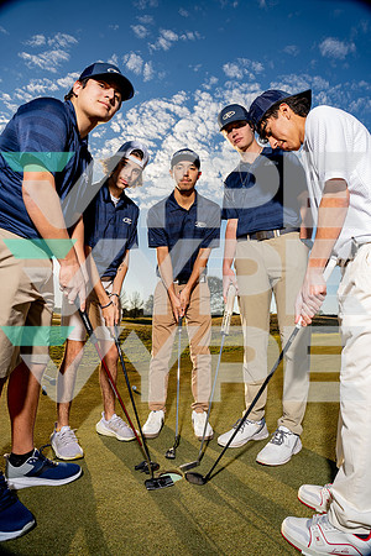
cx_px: 186
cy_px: 278
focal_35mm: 20
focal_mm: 20
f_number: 8
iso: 100
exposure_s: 1/250
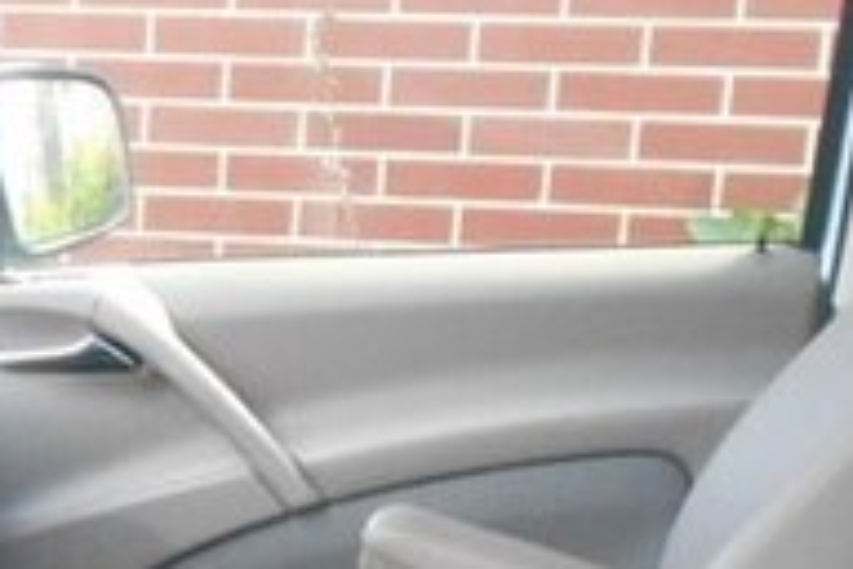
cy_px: 860
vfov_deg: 12.2
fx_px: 2535
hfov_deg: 18.2
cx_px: -147
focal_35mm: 107
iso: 640
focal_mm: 5.1
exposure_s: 1/250
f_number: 3.4
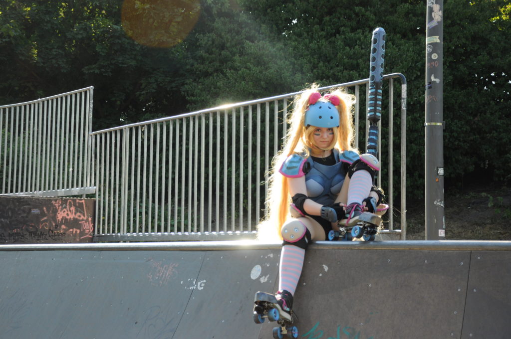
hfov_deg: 29.9
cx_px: 256
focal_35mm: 68
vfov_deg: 20.1
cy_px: 170
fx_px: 957
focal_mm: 45
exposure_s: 1/400
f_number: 5
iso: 400
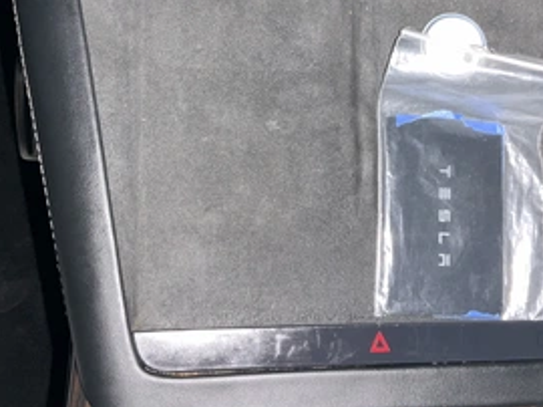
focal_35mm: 43
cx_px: 312
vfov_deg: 33.5
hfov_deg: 43.8
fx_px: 674
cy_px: 171
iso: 50
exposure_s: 1/22
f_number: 1.8
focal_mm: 3
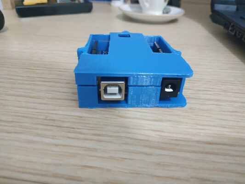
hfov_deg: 71.6
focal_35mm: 24
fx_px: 170
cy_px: 92
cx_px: 122
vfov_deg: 56.8
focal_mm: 3.94
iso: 1000
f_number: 1.9
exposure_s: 1/20
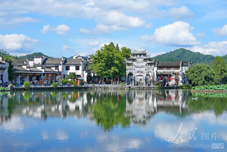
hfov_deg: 33.9
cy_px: 76
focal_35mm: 59
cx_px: 114
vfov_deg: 23.0
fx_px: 372
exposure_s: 1/250
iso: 100
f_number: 8
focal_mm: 59
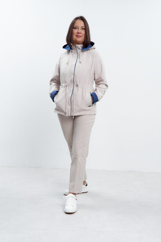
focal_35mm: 47
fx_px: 315
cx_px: 80
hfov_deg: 28.6
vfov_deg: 41.9
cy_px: 121
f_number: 10
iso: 100
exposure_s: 1/160
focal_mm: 47
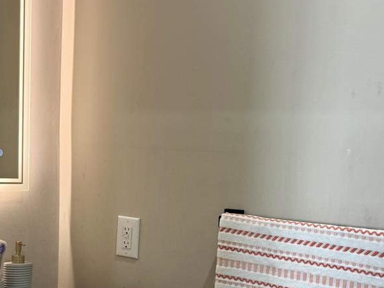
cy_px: 218
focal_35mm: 42
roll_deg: -3.3
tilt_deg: -5.6
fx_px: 466
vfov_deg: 33.6
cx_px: 244
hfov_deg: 44.4
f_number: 1.78
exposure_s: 1/120
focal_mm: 6.76
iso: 125
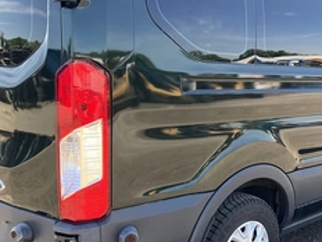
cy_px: 167
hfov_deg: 37.4
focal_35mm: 50
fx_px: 465
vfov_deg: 28.9
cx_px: 236
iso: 25
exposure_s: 1/202
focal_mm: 3
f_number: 1.8
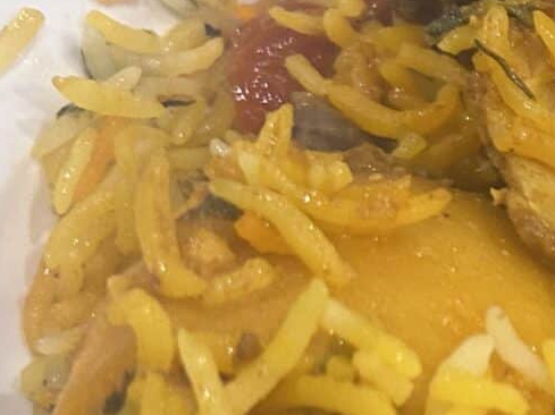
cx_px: 1068
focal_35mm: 109
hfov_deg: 15.1
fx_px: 1746
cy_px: 491
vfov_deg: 13.2
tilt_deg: -51.4
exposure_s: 1/60
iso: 200
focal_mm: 5.7
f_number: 1.5
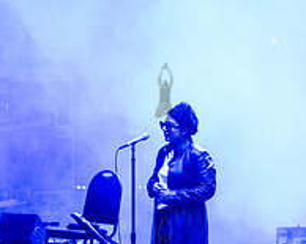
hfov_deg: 3.6
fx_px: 4825
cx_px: 165
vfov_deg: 2.9
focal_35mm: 533
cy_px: 207
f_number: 3.5
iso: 5000
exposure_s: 1/400
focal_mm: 170
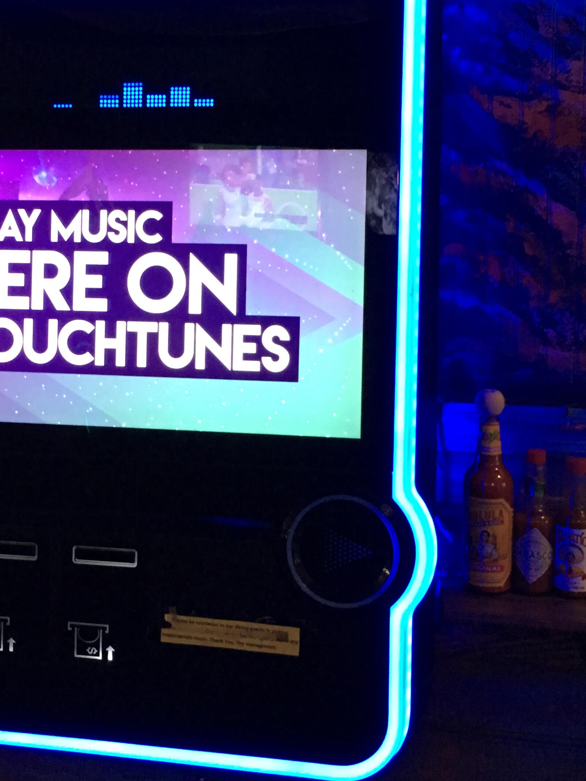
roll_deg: +0.1
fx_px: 1242
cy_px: 289
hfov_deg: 26.5
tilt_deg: -5.7
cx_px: 235
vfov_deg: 34.7
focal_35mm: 55
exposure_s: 1/24
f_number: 2.2
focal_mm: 4.15
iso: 200
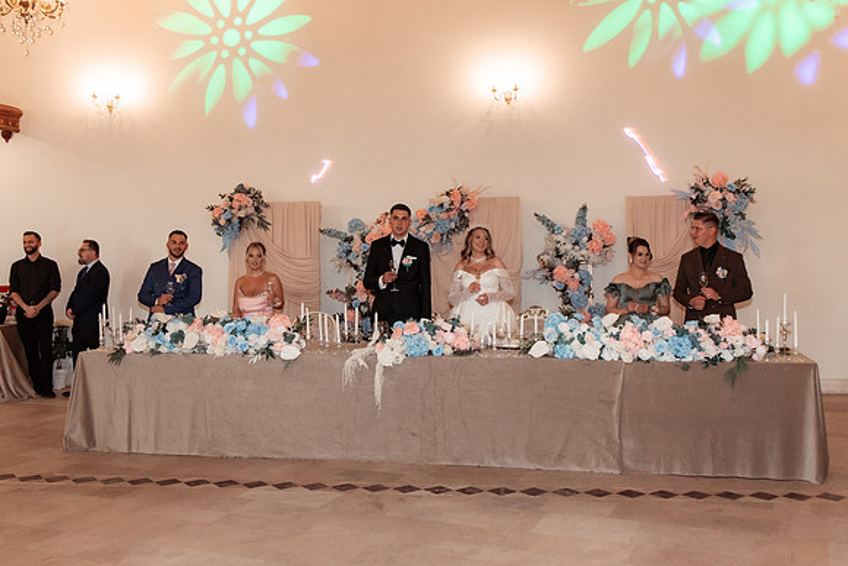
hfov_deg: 51.4
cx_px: 434
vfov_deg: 35.6
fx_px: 881
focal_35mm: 37
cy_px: 275
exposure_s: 1/250
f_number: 4.5
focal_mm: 35
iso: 1250
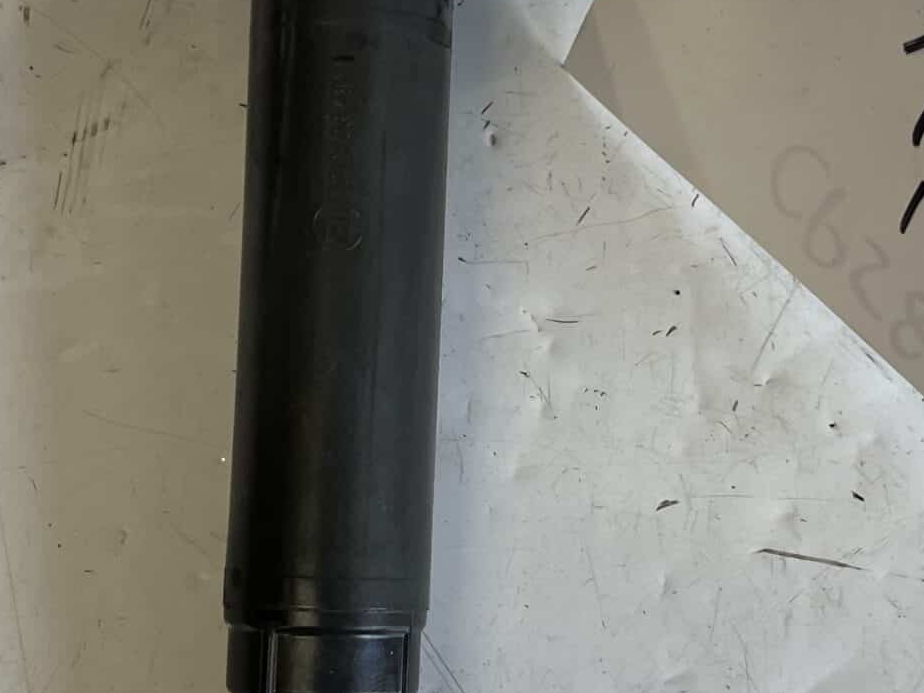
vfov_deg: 20.4
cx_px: 514
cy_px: 402
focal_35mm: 72
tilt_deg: -80.3
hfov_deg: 27.0
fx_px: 1922
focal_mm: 5.1
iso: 64
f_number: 1.6
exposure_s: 1/100
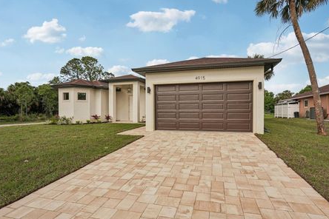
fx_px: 164
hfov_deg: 89.8
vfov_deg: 67.4
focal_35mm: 18
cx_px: 177
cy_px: 111
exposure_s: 1/1000
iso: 400
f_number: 8
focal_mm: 16
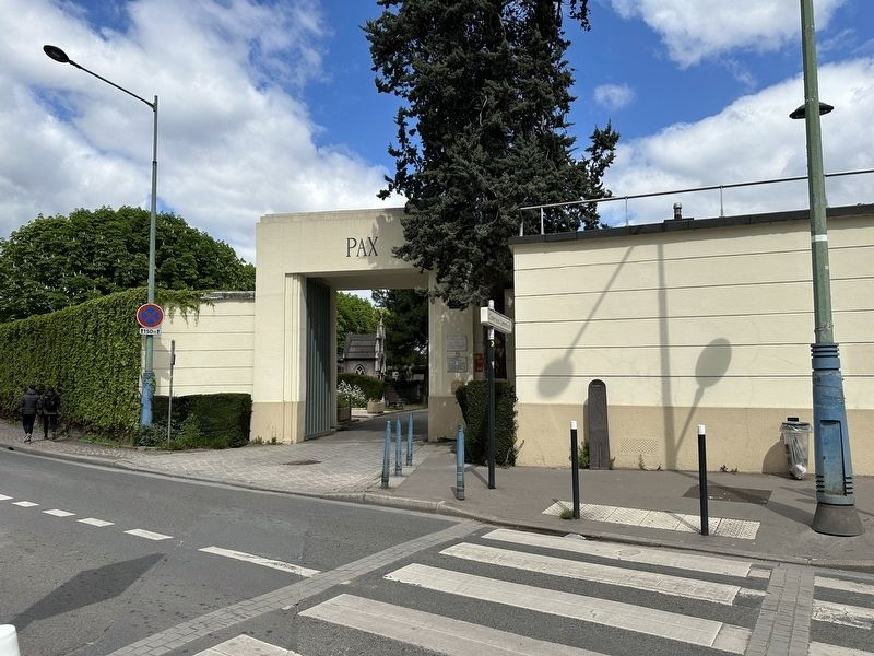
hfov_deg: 71.6
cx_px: 437
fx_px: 606
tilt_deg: +6.5
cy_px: 328
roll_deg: -0.5
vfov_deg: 56.8
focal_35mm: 24
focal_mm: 6.86
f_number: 1.78
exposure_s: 1/5848
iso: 80
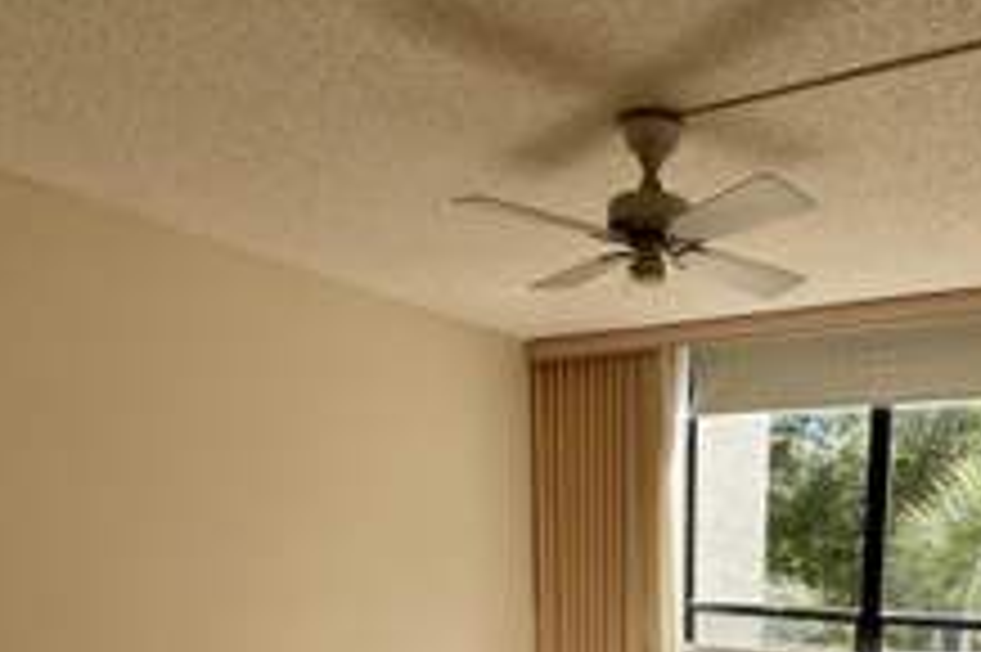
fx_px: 871
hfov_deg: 57.0
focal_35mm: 32
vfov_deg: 36.1
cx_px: 680
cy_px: 681
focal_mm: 2.22
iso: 40
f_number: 2.2
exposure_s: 1/596
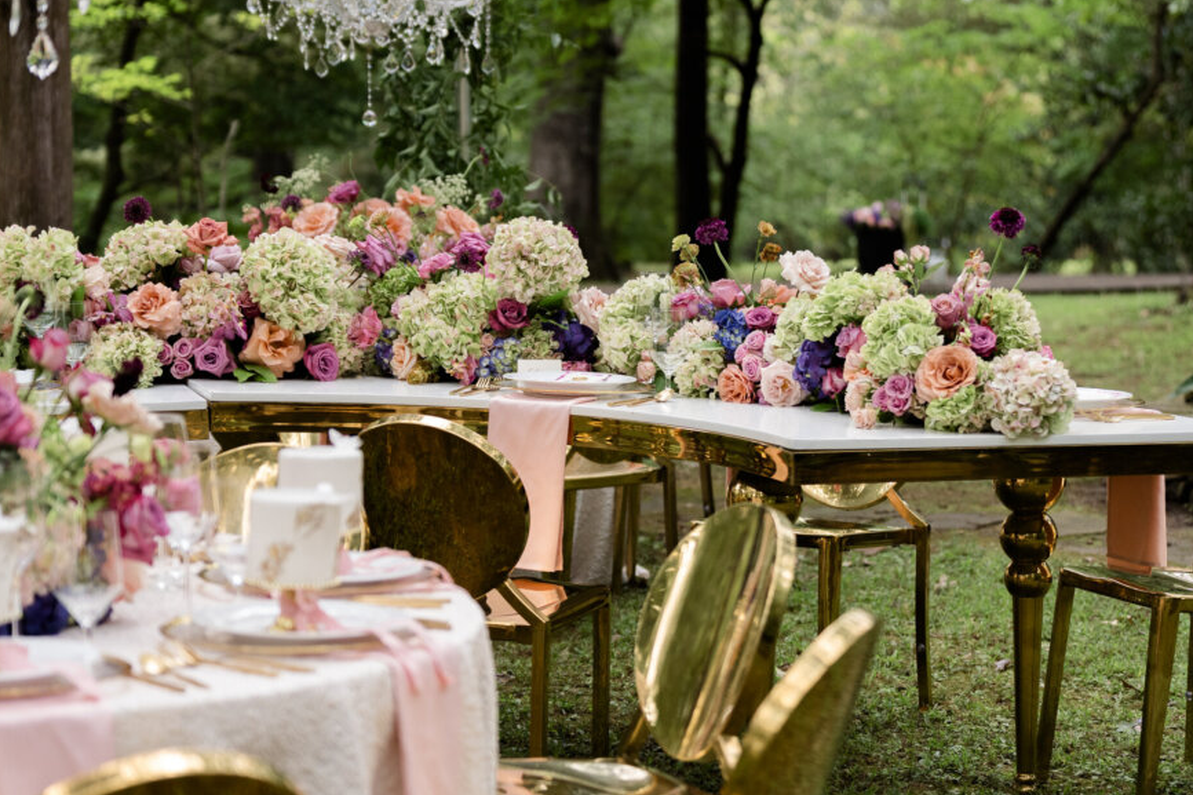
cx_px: 634
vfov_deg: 14.1
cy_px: 357
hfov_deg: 21.0
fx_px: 3214
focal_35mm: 97
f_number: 2.8
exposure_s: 1/1600
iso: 1600
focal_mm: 70
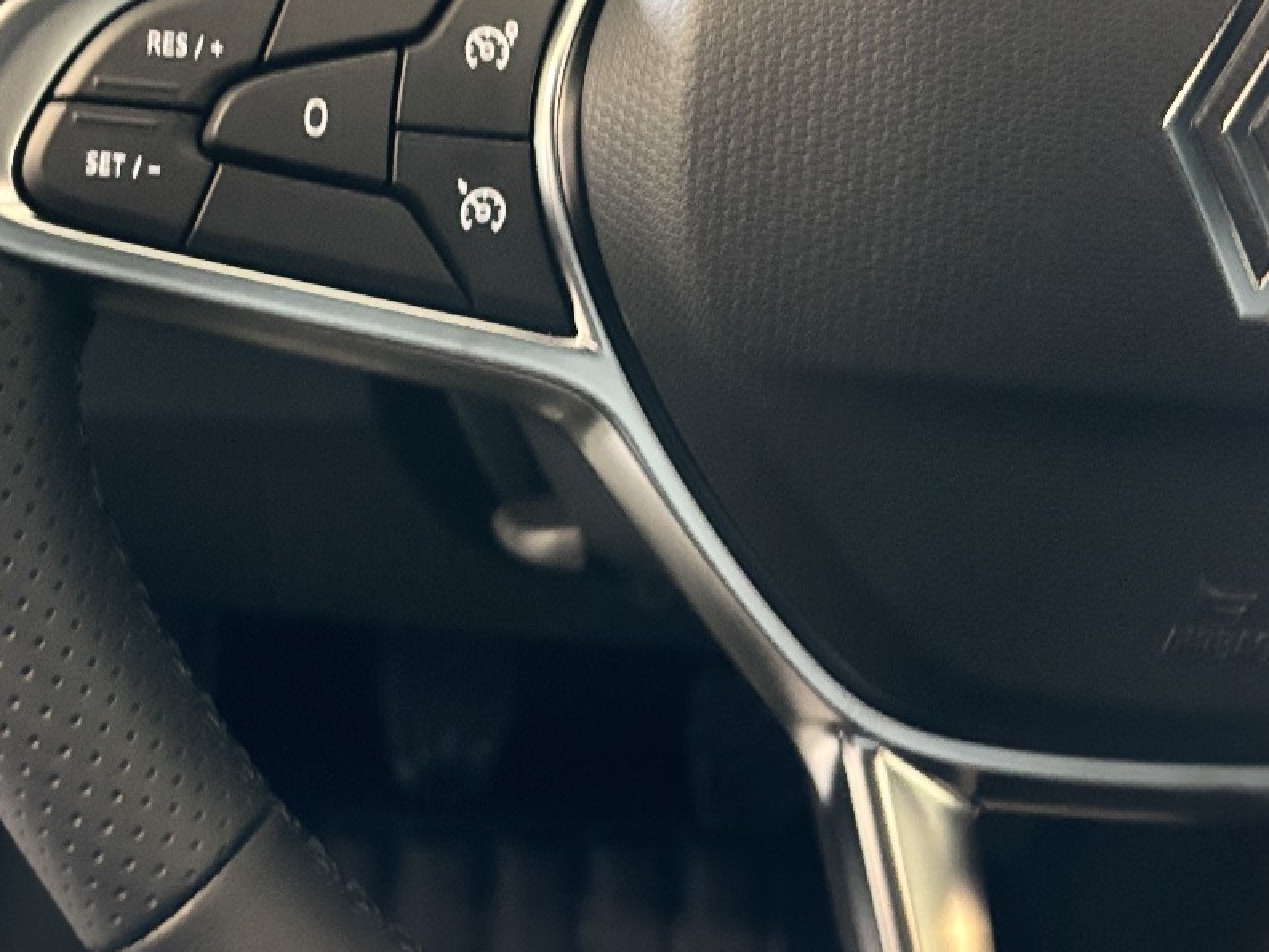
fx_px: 2163
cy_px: 317
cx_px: 509
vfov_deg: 24.7
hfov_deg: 32.6
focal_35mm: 59
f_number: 1.6
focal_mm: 5.96
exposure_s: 1/30
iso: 800
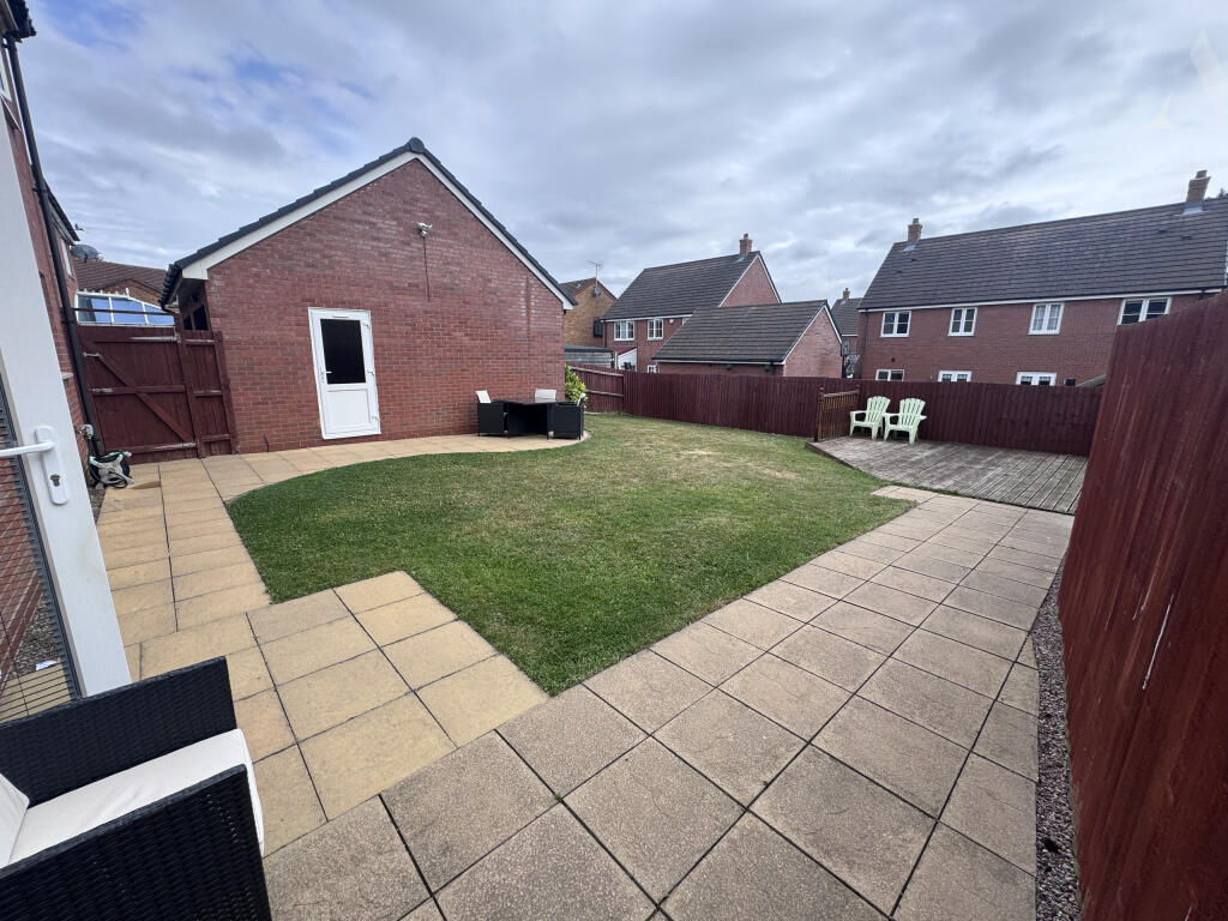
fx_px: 497
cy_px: 460
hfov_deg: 102.1
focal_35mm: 14
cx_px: 614
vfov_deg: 85.7
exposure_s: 1/687
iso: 40
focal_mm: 2.22
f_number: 2.2
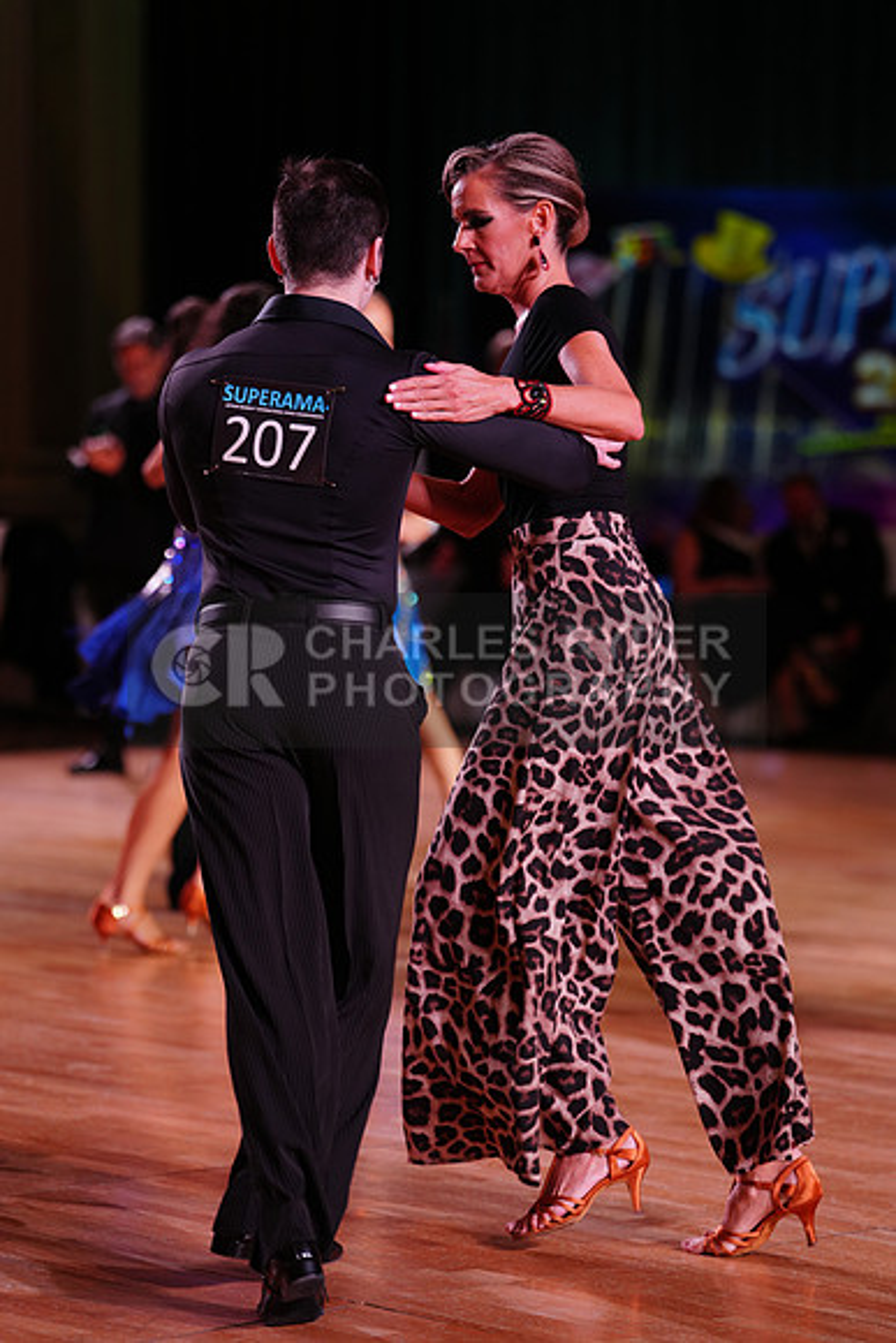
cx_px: 448
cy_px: 672
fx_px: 4514
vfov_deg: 16.9
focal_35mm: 121
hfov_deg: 11.3
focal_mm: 121
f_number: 2.8
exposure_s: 1/250
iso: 640
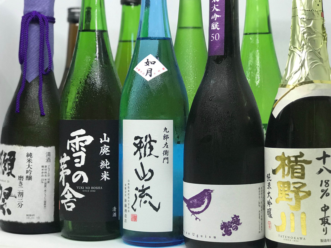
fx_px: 545
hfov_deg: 33.8
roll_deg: -0.6
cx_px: 166
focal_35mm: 57
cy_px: 124
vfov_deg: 25.7
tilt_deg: -1.6
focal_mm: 6.6
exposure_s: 1/50
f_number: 2.8
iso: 80
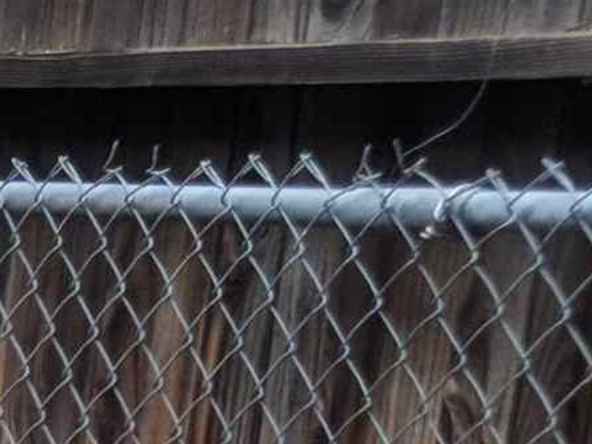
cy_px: 1213
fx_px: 3198
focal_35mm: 187
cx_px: -1036
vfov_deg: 7.3
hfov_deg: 9.0
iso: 50
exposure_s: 1/450
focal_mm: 4.44
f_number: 1.8
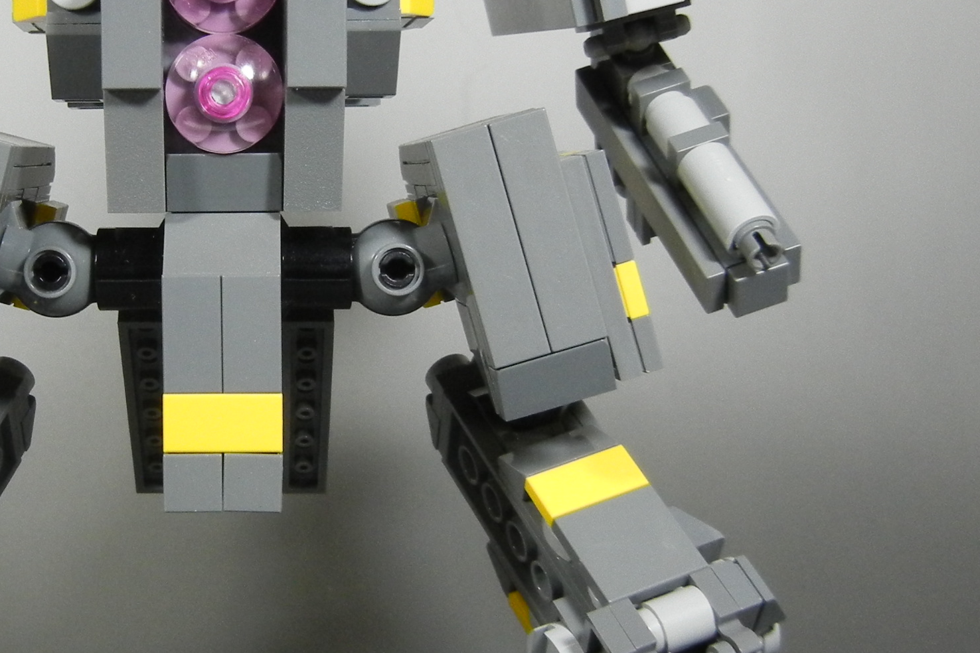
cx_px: 211
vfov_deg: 19.7
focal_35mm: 69
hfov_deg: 28.7
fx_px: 1878
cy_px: 347
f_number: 3.5
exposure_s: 1/50
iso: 400
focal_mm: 5.4
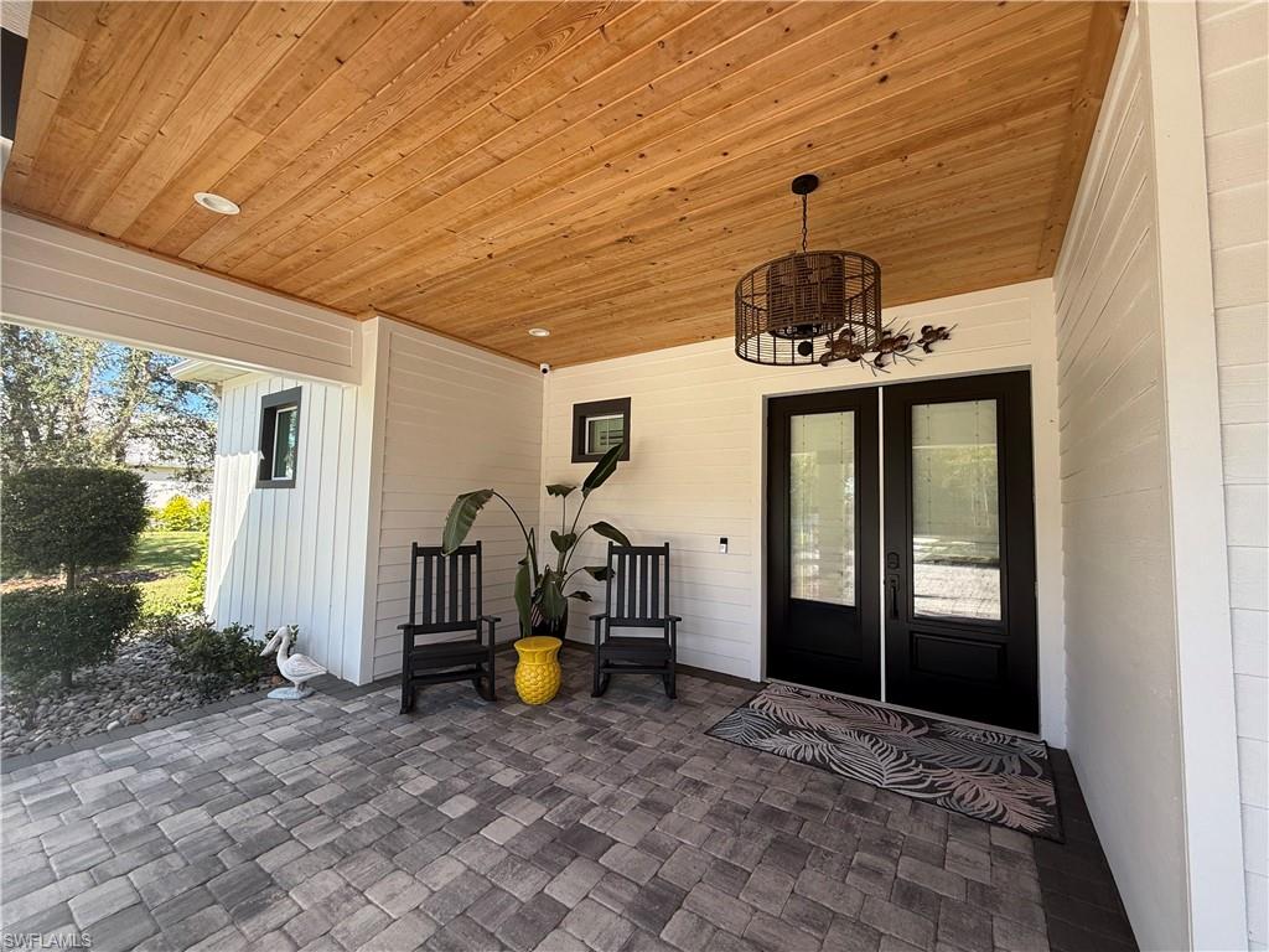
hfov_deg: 102.1
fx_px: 513
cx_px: 634
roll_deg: -2.2
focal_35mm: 14
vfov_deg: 85.7
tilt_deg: +3.4
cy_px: 476
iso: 50
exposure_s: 1/262
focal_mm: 2.22
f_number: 2.2
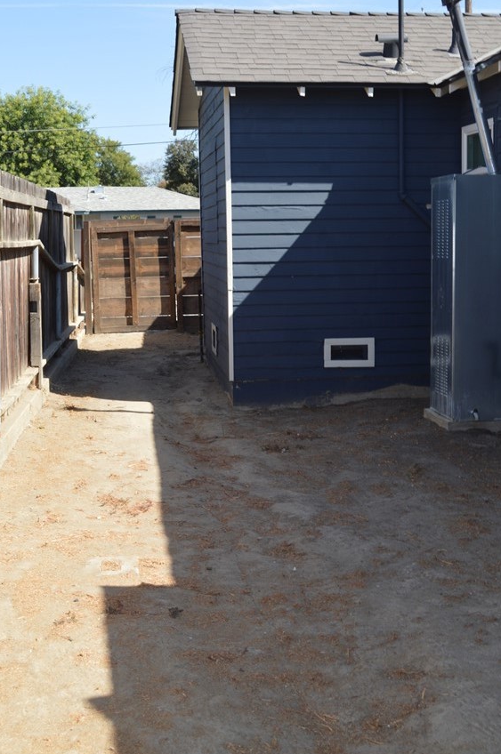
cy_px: 326
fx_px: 1047
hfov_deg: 26.9
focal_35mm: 50
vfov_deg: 39.6
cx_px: 248
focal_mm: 26
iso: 100
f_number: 5.6
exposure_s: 1/200
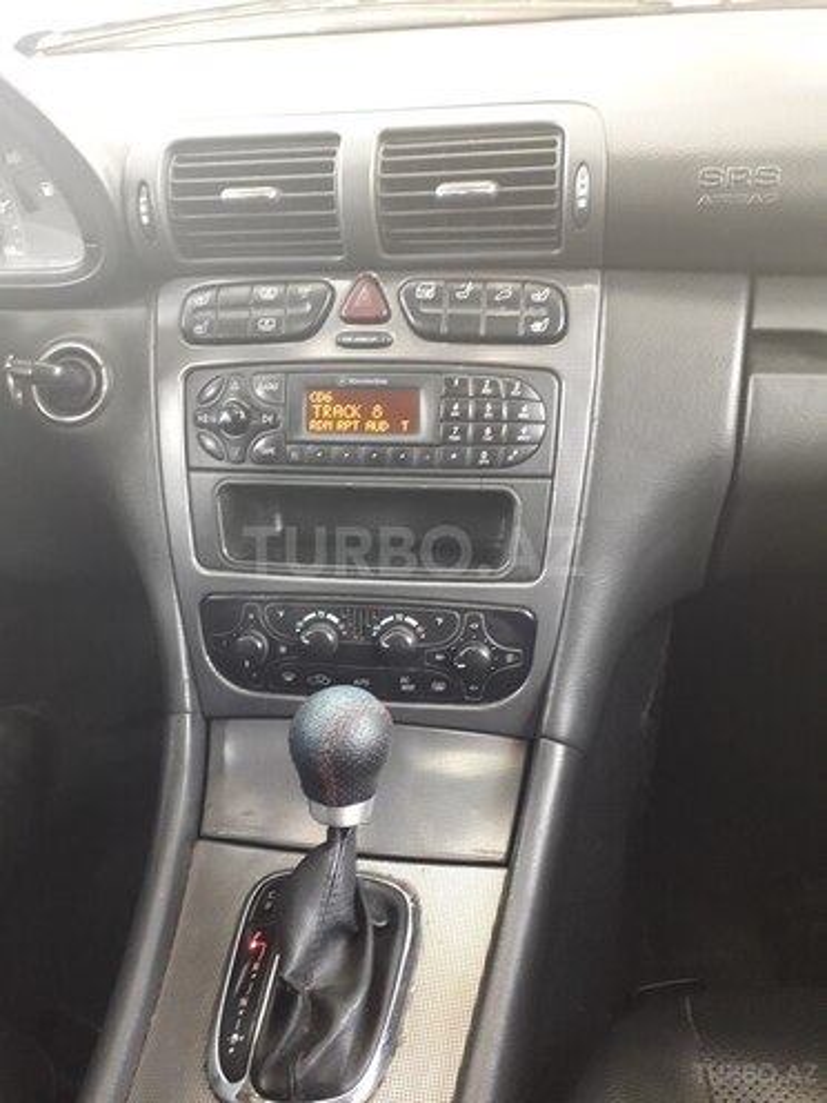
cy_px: 552
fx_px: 860
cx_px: 414
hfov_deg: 51.4
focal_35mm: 27
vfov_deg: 65.3
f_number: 1.9
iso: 200
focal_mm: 3.6
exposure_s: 1/25
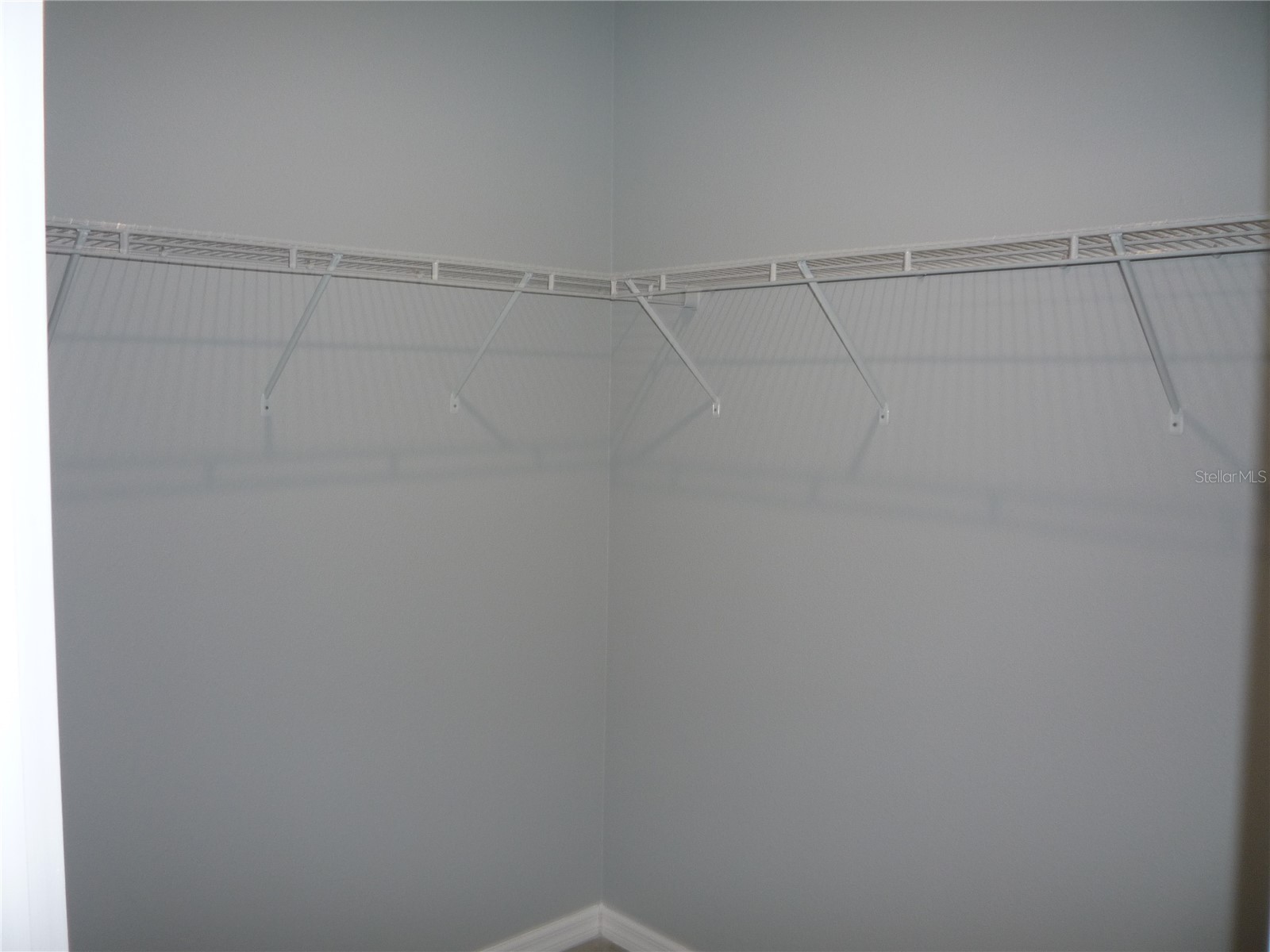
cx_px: 635
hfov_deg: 60.0
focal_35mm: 30
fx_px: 1101
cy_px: 476
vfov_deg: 46.8
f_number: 3.3
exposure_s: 1/30
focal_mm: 5.2
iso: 100
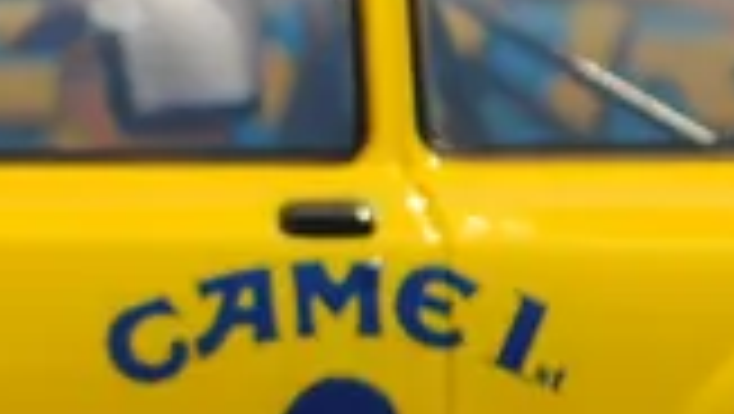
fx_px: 8458
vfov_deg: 2.8
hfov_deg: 5.0
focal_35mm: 434
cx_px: -47
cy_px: 389
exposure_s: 1/200
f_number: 7.1
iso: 100
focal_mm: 45
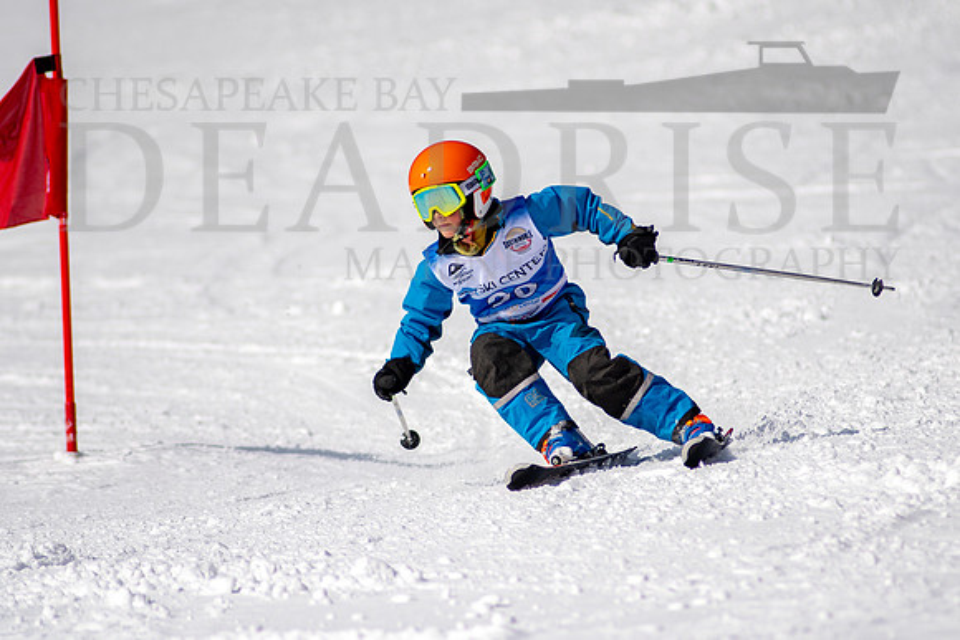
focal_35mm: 566
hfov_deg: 3.6
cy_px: 345
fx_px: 15101
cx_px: 520
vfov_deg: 2.4
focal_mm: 300
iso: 100
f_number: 2.8
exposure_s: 1/6400
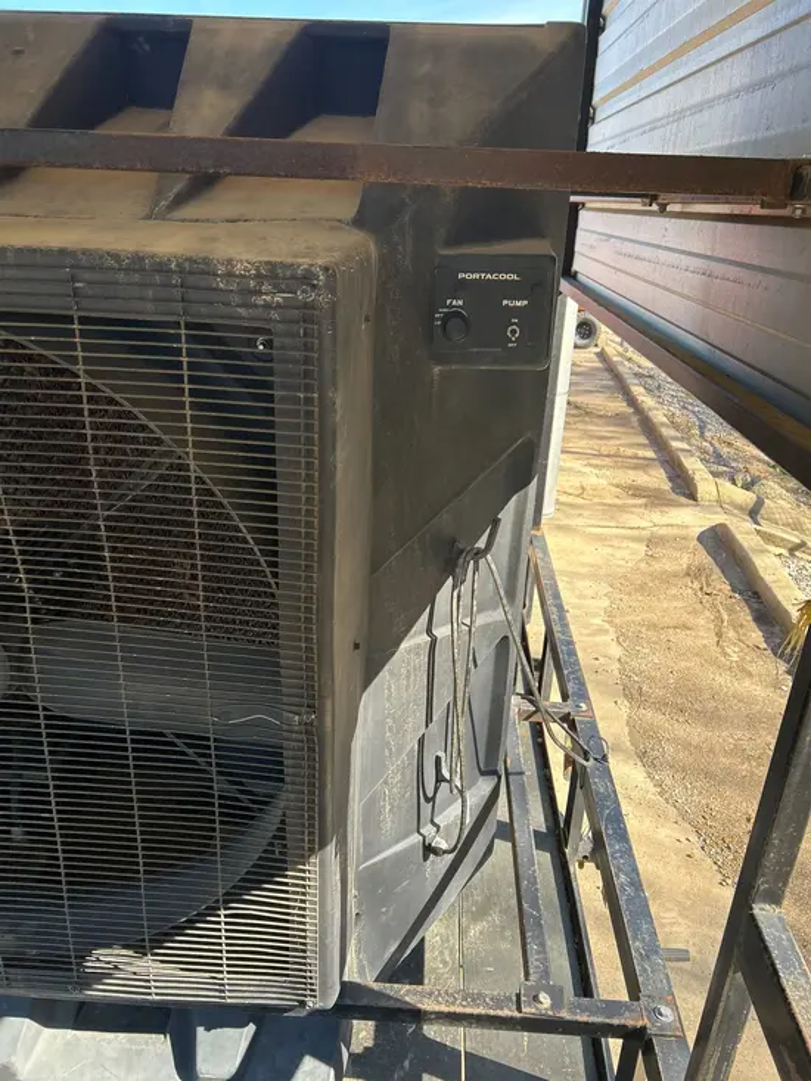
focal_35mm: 26
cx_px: 406
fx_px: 812
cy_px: 540
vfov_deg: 67.3
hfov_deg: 53.1
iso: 50
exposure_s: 1/558
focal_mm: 5.7
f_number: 1.5
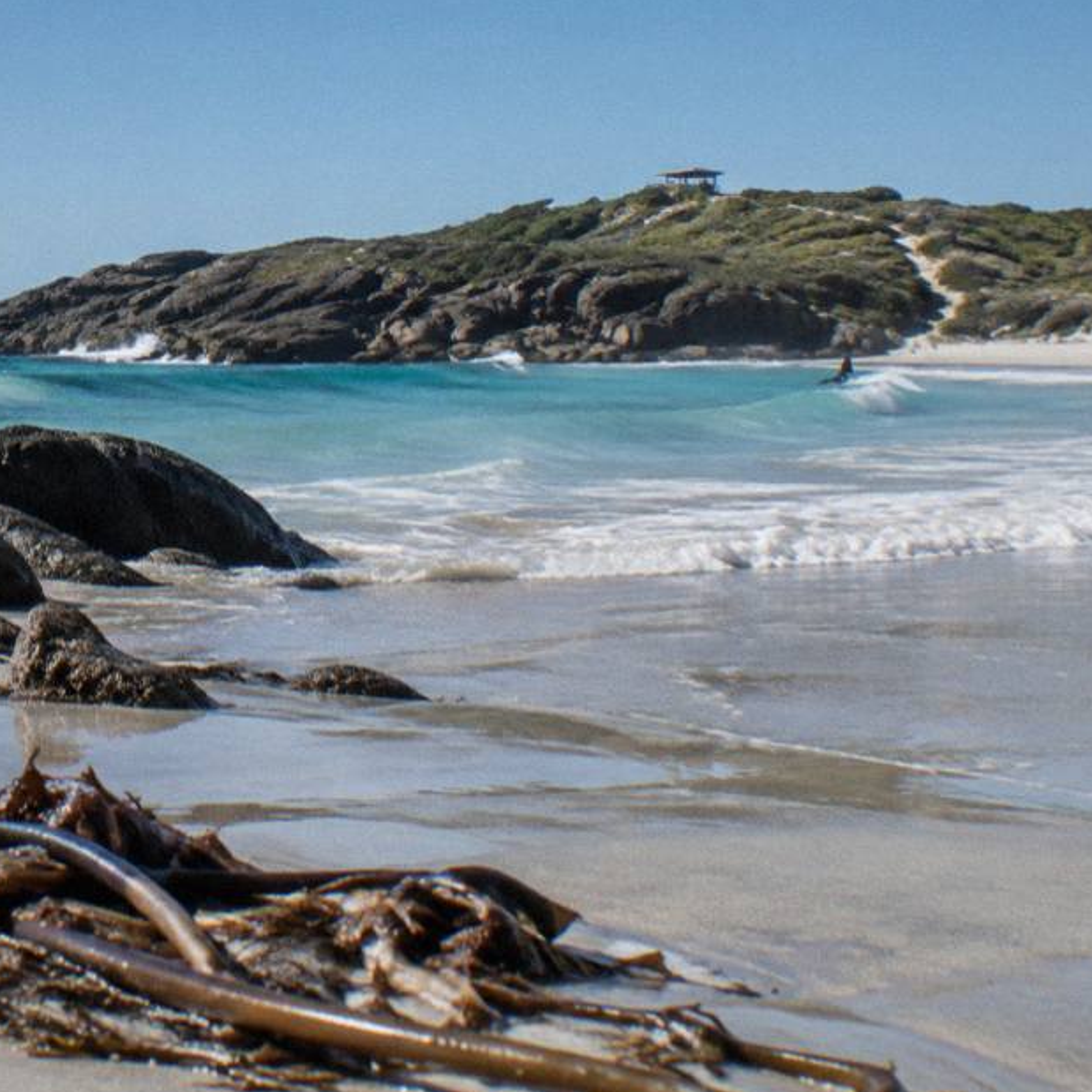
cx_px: 467
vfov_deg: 35.4
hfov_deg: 35.3
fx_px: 1713
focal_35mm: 48
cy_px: 549
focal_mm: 35
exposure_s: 1/500
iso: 200
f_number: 9
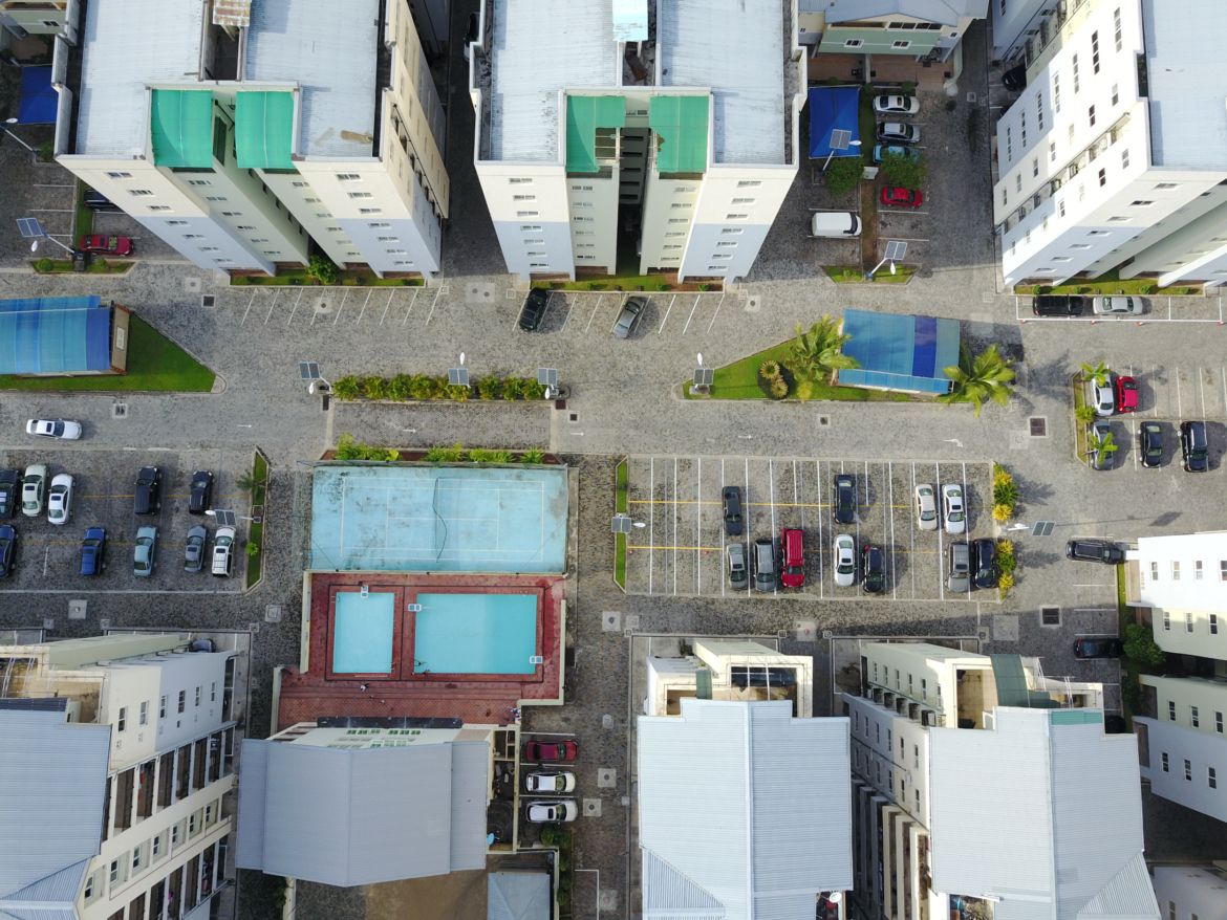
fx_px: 922
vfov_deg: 53.1
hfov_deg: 67.3
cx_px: 614
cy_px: 460
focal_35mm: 26
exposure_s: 1/500
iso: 100
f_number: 2.2
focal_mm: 4.73
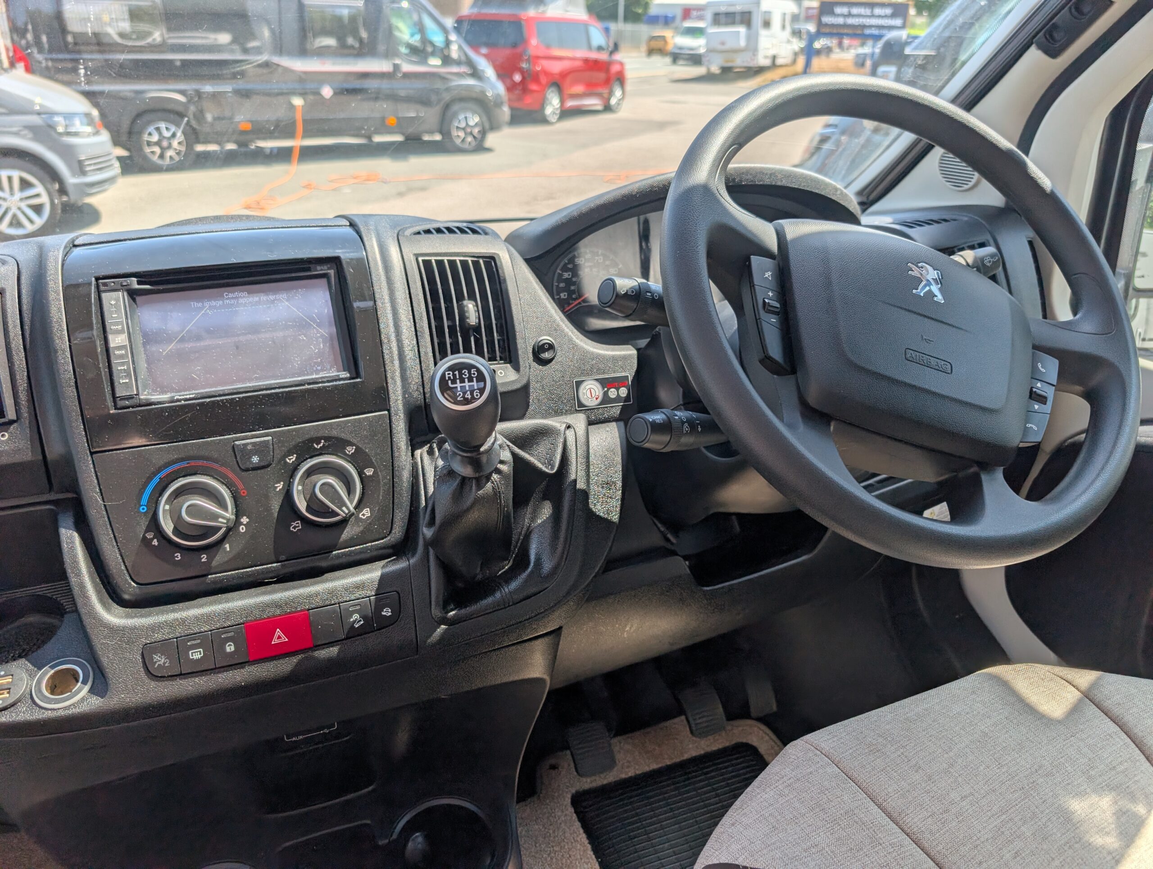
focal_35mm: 24
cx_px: 576
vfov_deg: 56.9
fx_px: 801
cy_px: 434
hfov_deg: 71.5
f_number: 1.68
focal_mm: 6.9
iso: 20
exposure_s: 1/3534
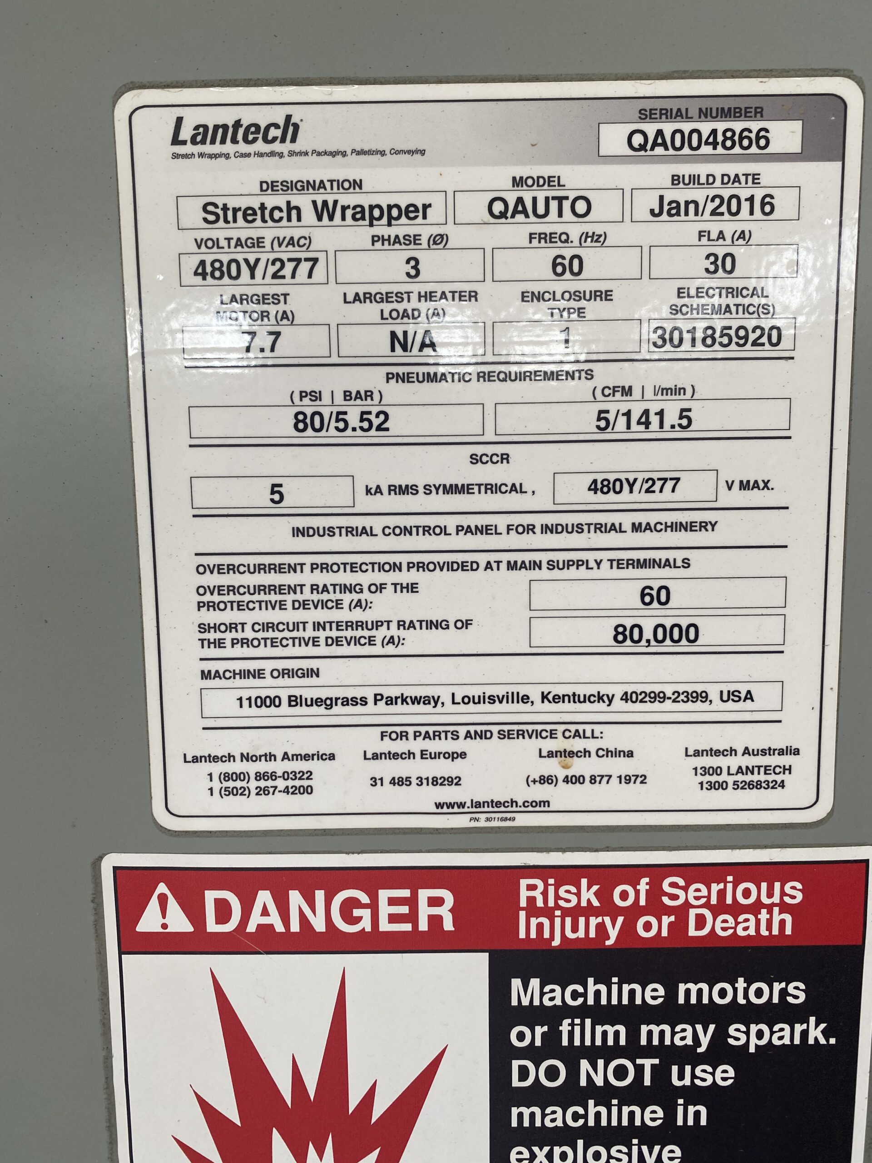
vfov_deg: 67.3
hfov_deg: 53.1
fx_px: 873
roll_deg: +1.6
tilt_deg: -7.0
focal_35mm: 26
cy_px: 582
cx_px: 436
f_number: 1.8
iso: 50
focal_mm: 4.25
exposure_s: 1/122
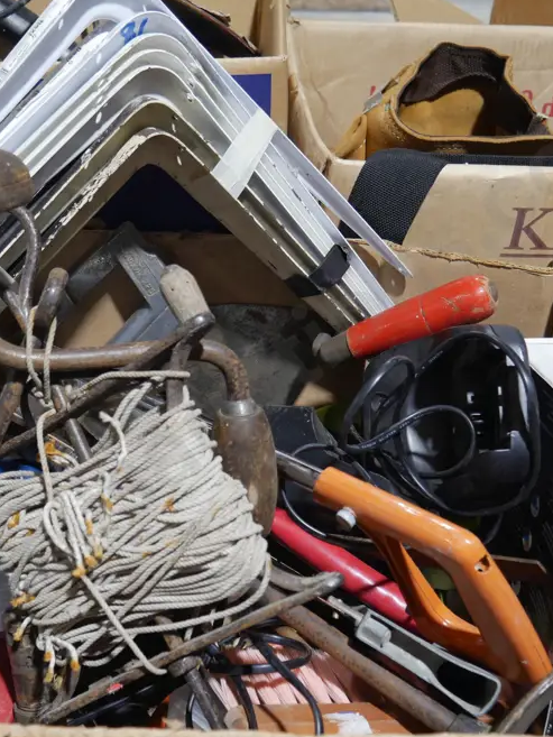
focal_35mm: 53
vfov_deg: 36.1
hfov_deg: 27.5
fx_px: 1129
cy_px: 418
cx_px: 223
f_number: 4
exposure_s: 1/60
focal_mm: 17
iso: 500
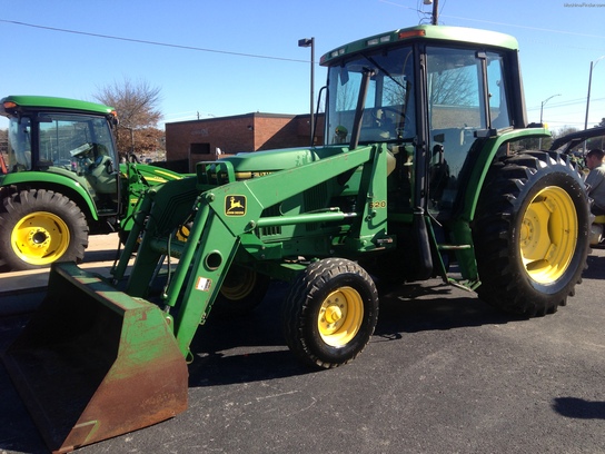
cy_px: 227
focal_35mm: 33
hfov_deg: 55.4
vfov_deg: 42.9
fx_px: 577
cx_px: 302
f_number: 2.4
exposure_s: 1/797
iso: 50
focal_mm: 4.13
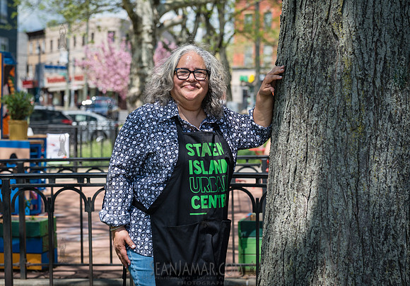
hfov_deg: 25.6
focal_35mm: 78
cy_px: 134
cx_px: 181
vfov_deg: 18.0
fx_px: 902
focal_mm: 69
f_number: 4
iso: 100
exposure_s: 1/640
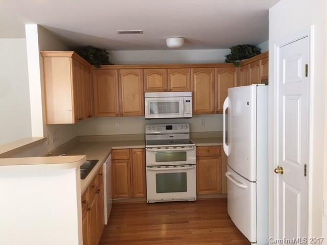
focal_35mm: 29
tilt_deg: -2.9
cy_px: 122
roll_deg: +1.1
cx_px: 164
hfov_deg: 61.7
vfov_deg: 48.2
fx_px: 274
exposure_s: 1/15
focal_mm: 4.15
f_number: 2.2
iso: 25
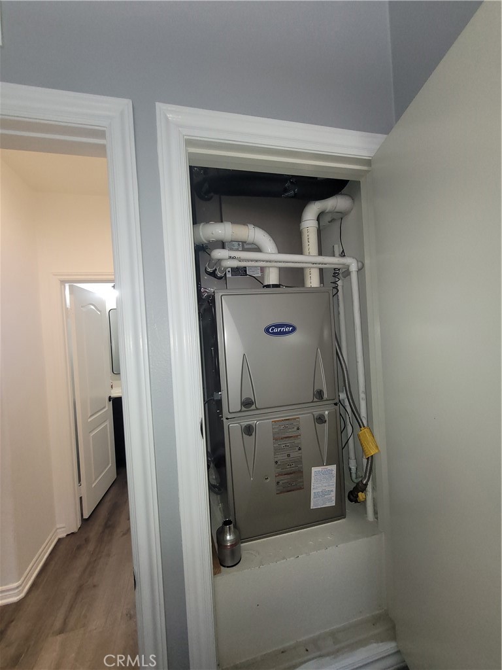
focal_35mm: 13
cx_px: 251
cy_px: 335
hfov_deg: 89.9
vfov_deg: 106.2
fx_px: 251
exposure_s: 1/60
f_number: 2.2
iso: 160
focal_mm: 2.2
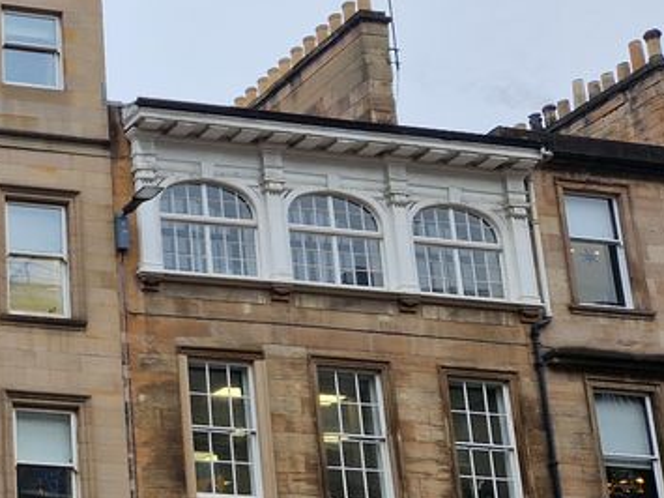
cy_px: 413
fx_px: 1381
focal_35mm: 72
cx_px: -232
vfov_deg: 20.2
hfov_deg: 23.4
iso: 50
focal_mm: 5.4
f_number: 1.8
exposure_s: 1/180
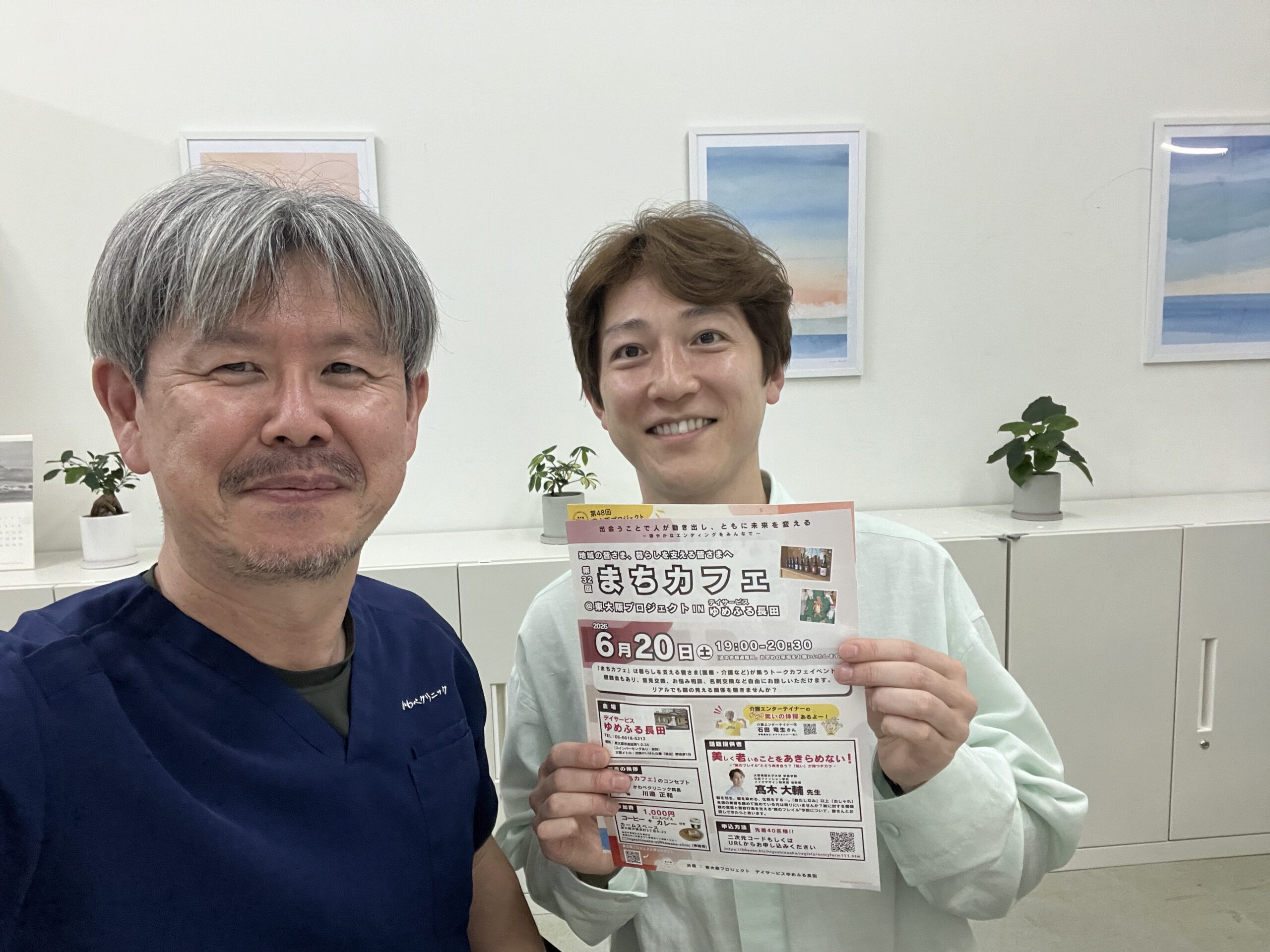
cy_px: 476
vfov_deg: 58.9
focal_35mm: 23
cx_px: 635
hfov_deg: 73.9
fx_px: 844
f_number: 2.2
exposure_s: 1/60
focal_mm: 2.71
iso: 320
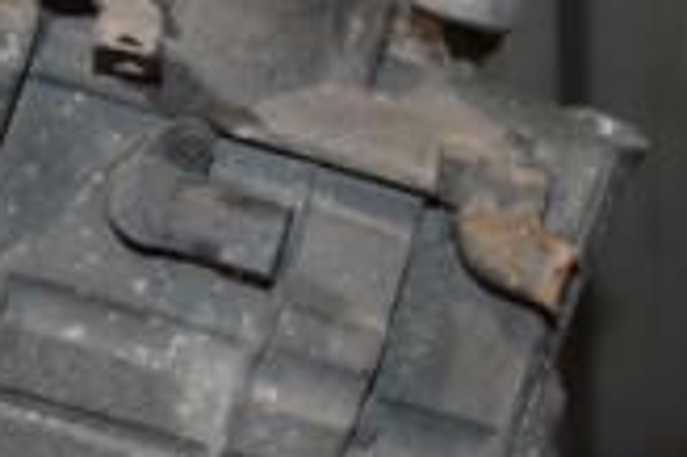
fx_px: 2936
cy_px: 268
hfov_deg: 13.1
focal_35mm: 154
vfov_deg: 8.9
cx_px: -42
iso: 800
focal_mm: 28
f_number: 5
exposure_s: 1/60
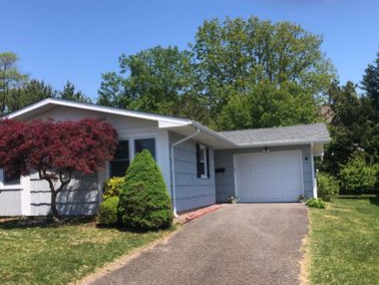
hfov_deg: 49.8
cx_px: 153
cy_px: 166
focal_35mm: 37
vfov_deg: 38.6
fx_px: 405
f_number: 1.8
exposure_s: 1/1350
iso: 20
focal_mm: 4
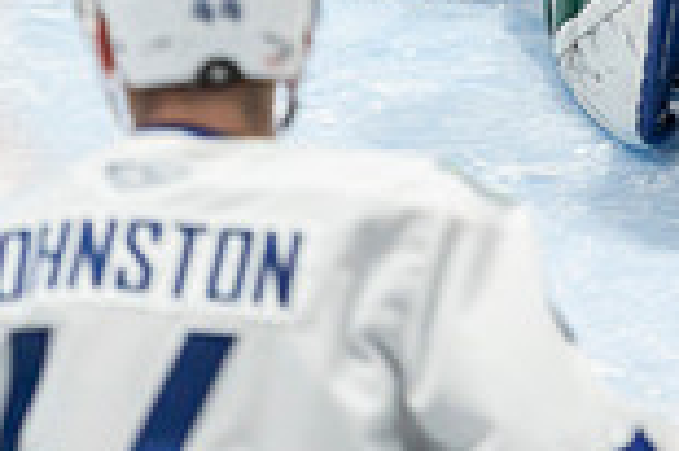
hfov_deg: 0.9
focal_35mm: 2244
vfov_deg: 0.6
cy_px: -335
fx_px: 42279
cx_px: 986
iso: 1600
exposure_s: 1/800
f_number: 4
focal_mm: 600
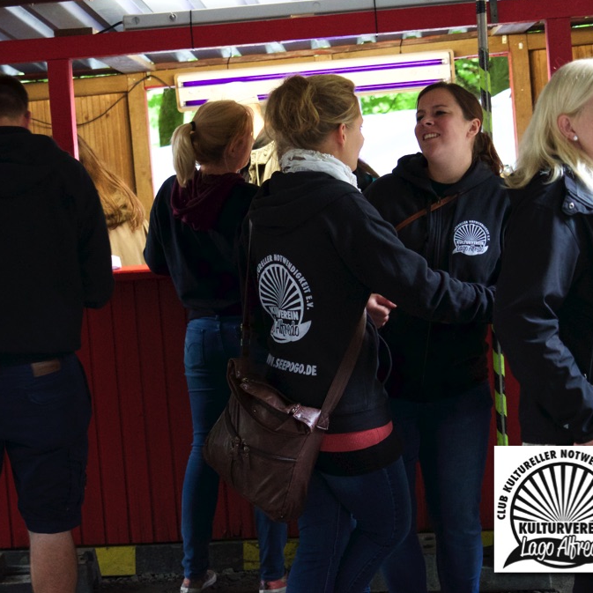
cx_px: 208
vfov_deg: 20.6
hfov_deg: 20.6
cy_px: 296
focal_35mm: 84
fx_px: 1628
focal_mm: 65
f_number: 4.5
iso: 12800
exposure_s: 1/60
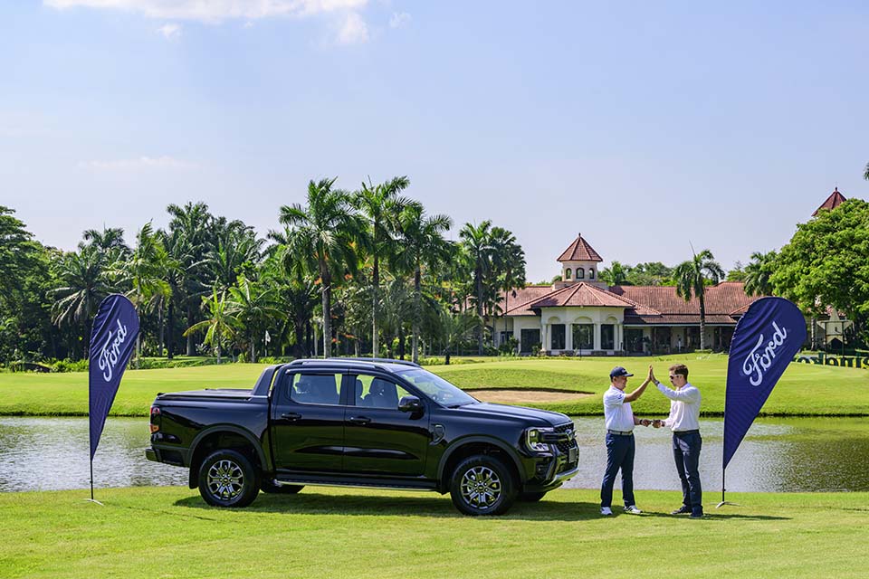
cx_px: 434
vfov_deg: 19.5
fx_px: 1690
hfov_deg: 28.8
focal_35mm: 70
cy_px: 290
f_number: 9
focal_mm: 70
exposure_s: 1/500
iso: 200
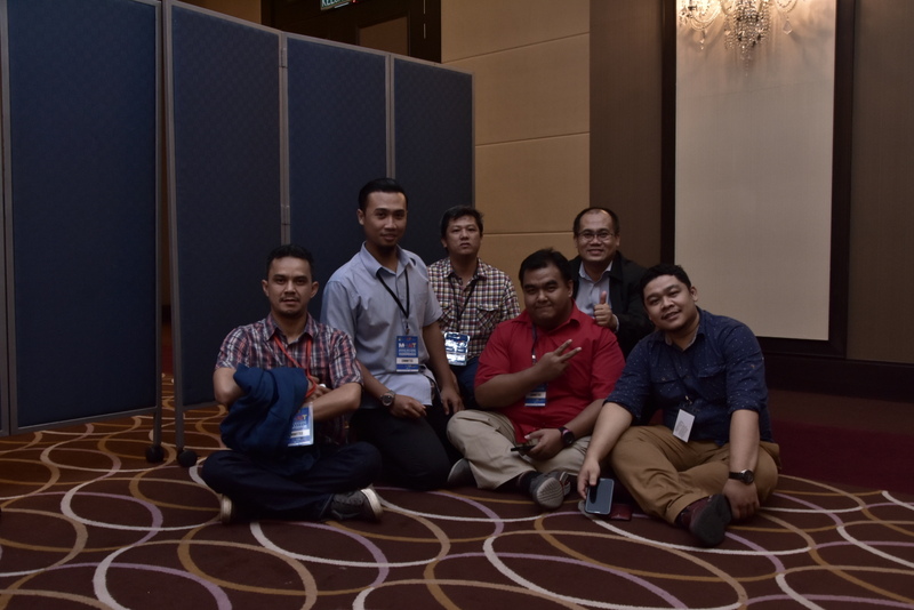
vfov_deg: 41.7
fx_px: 800
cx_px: 457
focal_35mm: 32
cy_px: 305
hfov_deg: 59.5
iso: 1000
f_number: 7.1
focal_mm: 21
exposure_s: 1/40
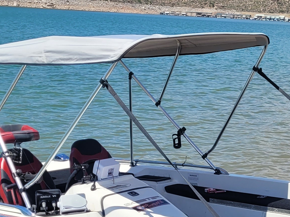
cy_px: 190
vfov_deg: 16.2
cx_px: 249
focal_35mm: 90
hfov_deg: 21.4
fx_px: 754
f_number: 1.8
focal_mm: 5.4
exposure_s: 1/2579
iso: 40
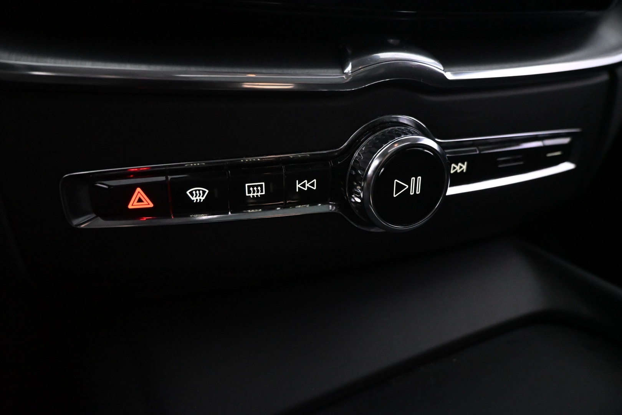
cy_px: 208
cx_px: 311
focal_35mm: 24
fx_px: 415
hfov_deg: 73.7
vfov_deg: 53.1
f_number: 3.5
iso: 5600
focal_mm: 16
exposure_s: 1/60
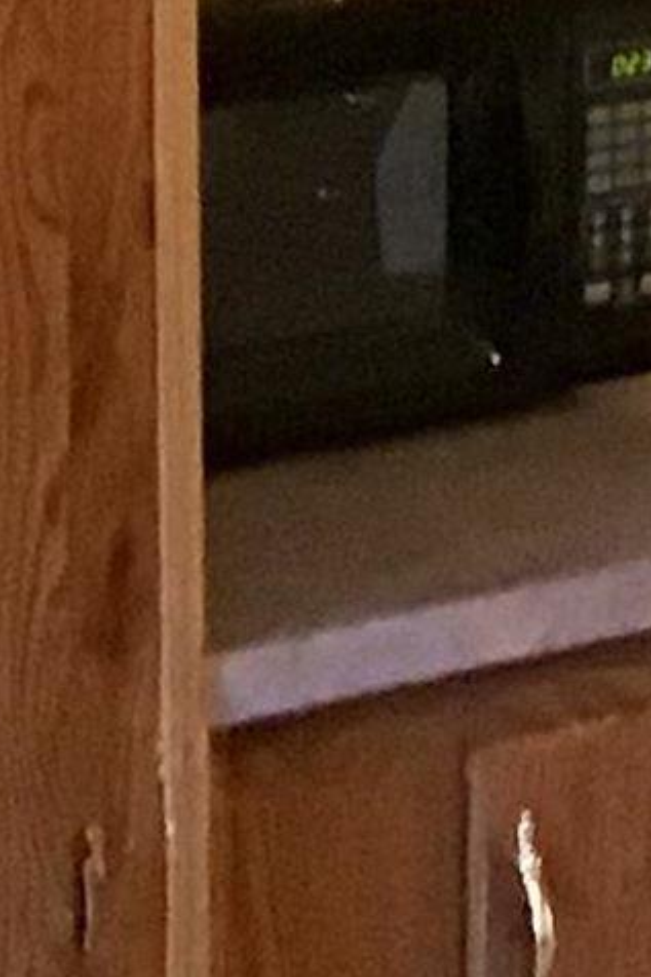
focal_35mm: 208
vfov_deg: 9.7
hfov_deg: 6.3
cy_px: -333
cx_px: 1610
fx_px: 5646
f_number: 2.4
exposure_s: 1/17
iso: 200
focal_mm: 3.3
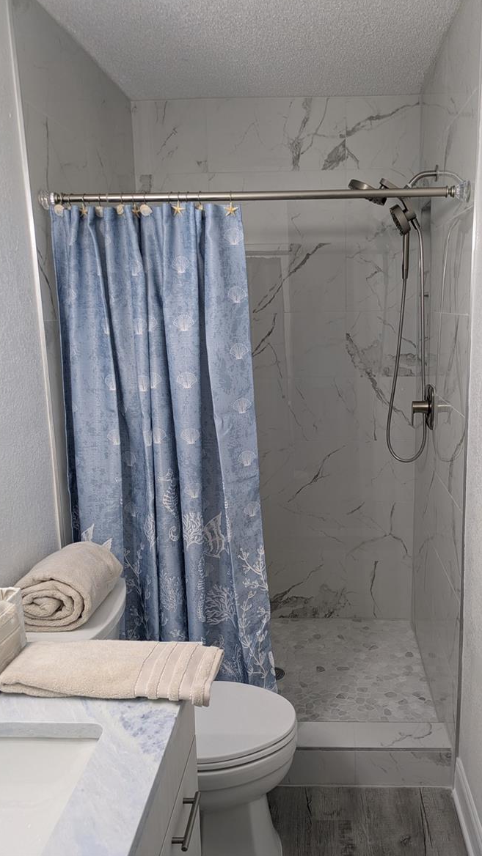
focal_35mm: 28
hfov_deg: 41.2
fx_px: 636
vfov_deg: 67.9
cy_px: 418
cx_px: 297
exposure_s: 1/40
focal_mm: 5.43
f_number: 1.89
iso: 68
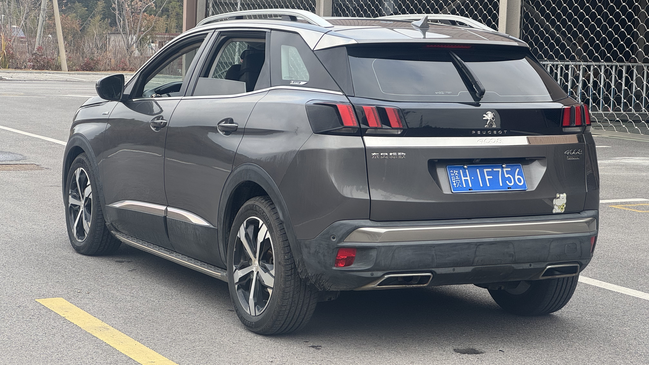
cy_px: 127
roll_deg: -1.7
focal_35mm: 84
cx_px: 325
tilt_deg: -3.2
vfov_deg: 14.4
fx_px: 1446
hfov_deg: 25.3
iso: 25
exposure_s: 1/125
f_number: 2.8
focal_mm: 9
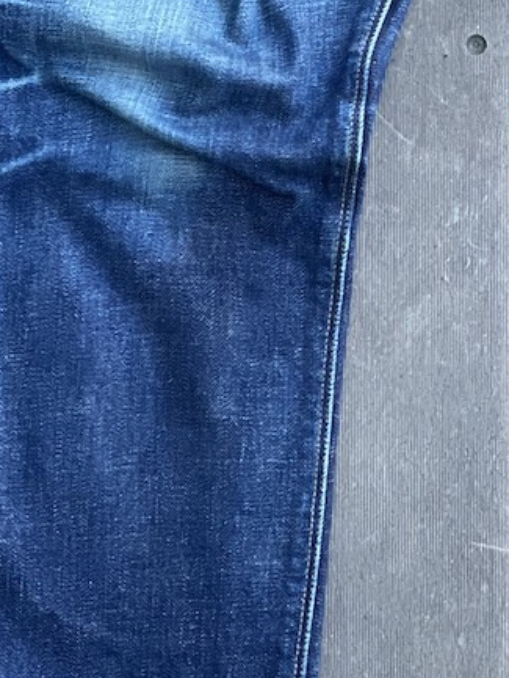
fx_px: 3135
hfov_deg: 9.2
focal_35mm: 160
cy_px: -88
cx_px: 553
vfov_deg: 12.1
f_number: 2
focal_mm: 6
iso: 125
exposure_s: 1/122
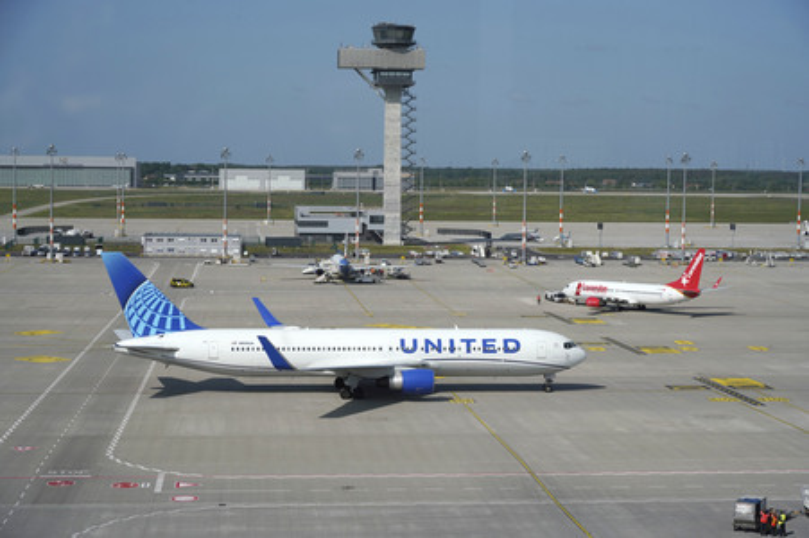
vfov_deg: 20.3
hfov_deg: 30.1
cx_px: 404
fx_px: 1504
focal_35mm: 67
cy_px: 269
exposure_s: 1/2000
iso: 320
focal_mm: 67
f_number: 8
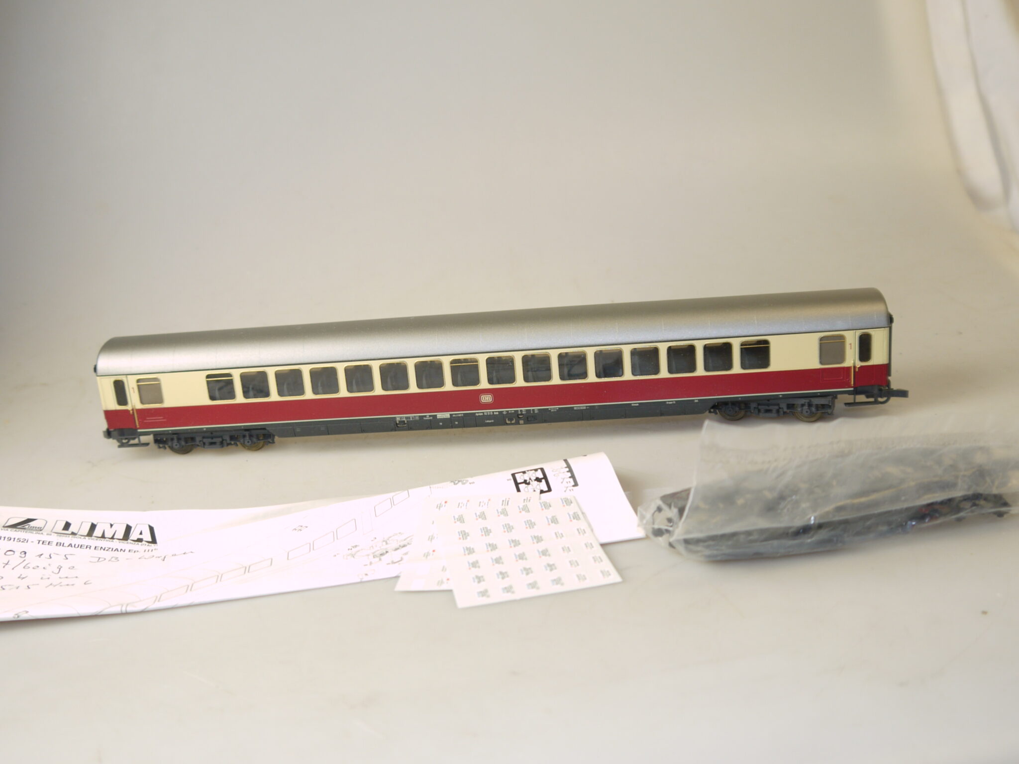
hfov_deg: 47.9
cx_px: 510
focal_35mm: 39
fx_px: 1148
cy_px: 382
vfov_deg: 36.8
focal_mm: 14
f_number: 3.5
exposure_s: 1/100
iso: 100
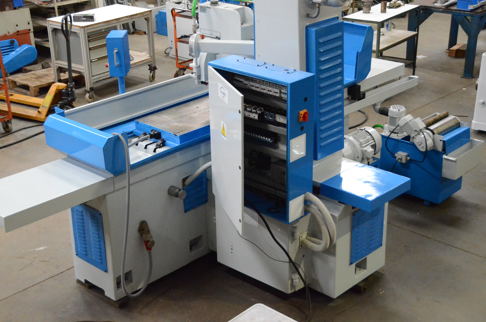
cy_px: 161
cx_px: 243
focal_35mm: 54
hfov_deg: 36.9
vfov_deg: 25.0
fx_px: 727
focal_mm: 36
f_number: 4.2
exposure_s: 1/400
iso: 6400
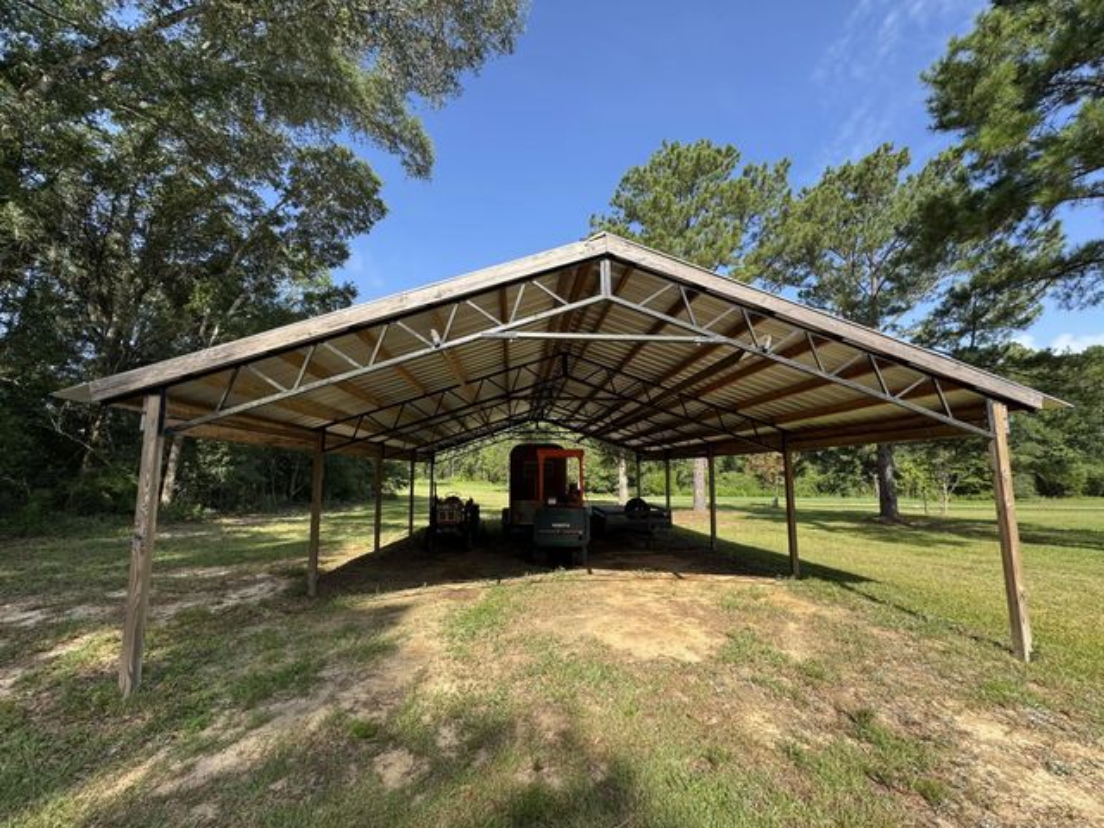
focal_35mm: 14
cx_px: 552
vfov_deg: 85.7
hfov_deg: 102.1
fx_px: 446
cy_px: 414
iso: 40
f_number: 2.2
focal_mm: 2.22
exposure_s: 1/467
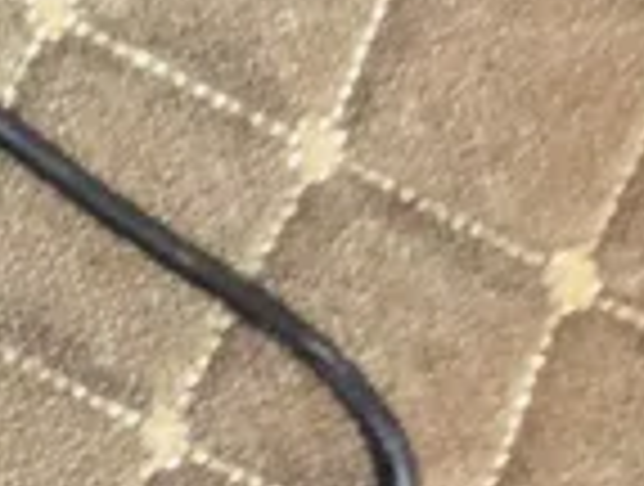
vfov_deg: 11.3
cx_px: -694
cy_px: -324
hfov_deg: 13.3
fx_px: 2331
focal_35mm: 125
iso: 100
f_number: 1.8
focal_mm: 3.99
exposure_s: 1/5
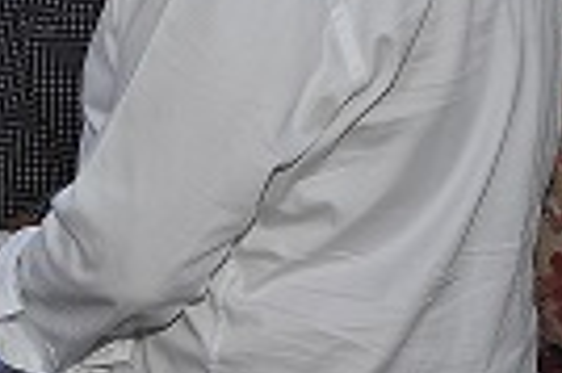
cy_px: 8
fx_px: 1855
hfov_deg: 15.2
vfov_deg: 11.4
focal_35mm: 119
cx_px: -411
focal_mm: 30
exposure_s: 1/200
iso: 200
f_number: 11
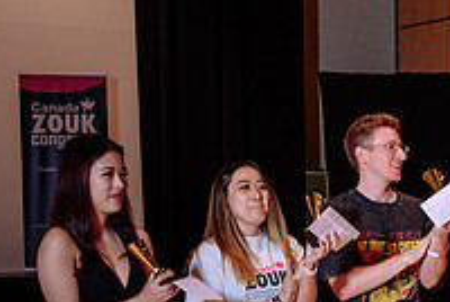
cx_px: 674
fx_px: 1490
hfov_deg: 15.8
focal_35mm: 119
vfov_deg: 11.5
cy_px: 279
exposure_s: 1/125
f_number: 3.2
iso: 1000
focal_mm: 31.5
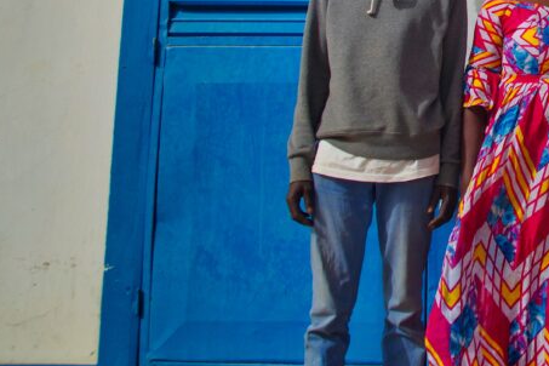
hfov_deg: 29.4
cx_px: 613
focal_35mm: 61
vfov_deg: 21.4
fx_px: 930
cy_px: -14
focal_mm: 18
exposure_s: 1/1000
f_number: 5
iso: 200
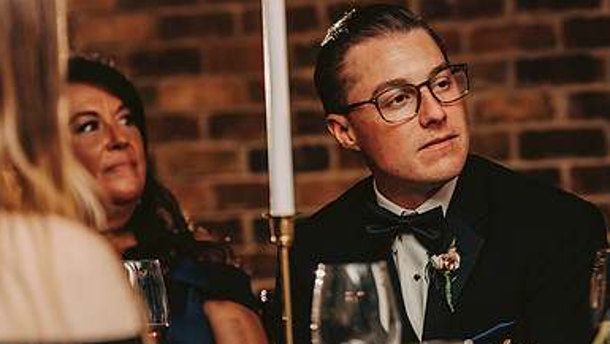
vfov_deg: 6.6
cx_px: 428
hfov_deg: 11.7
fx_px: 2961
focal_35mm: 183
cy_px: 153
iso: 1600
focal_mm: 116
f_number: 3.2
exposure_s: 1/200
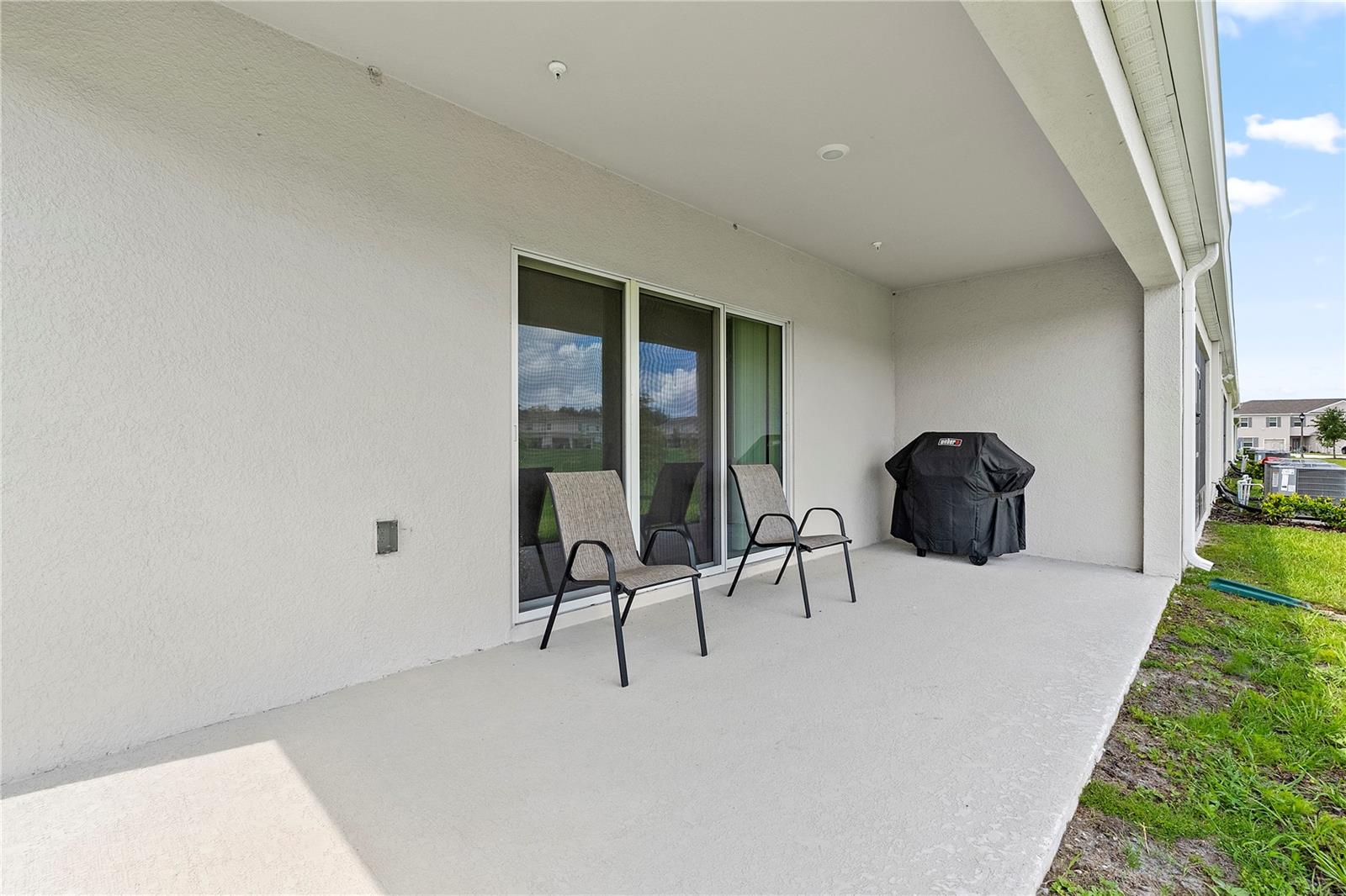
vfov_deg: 72.0
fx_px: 617
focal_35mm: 16
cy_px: 448
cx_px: 673
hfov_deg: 95.0
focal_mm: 16.5
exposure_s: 1/400
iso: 640
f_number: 7.1
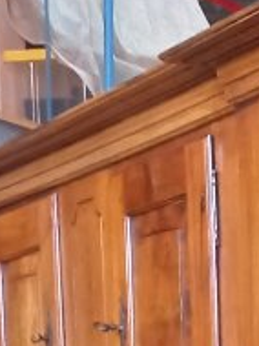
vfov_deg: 10.6
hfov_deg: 8.4
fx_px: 1580
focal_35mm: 158
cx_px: 664
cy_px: 849
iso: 320
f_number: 1.8
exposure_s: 1/33
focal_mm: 4.65
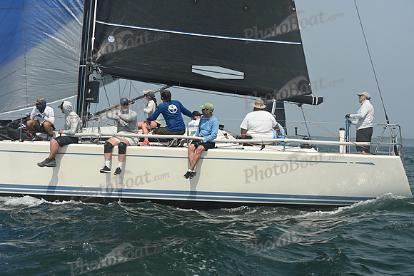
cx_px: 207
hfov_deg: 28.8
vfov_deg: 19.5
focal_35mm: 70
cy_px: 138
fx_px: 805
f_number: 8
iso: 320
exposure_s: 1/1250
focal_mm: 70
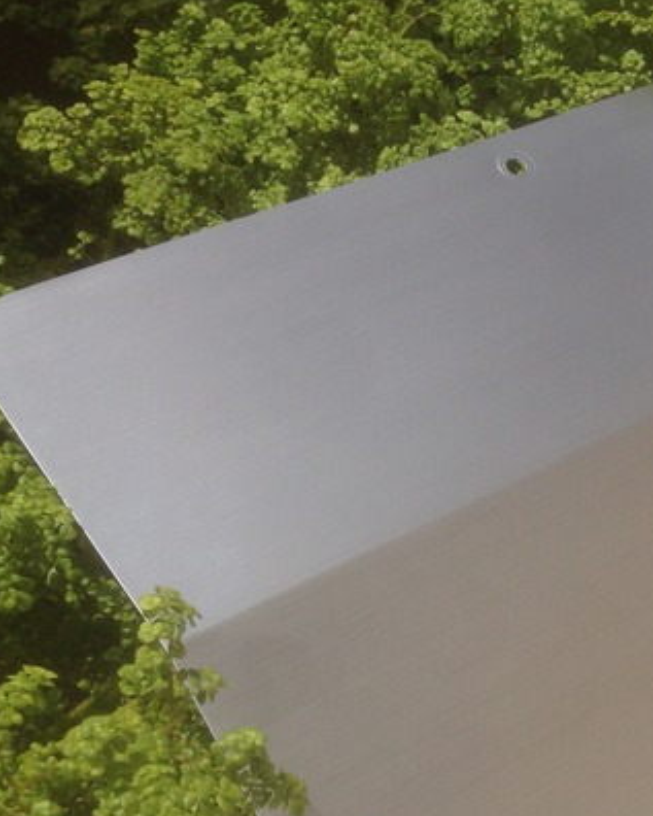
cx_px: 783
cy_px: 567
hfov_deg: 21.8
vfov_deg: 28.9
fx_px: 1570
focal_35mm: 65
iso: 50
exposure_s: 1/3390
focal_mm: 4.12
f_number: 2.4
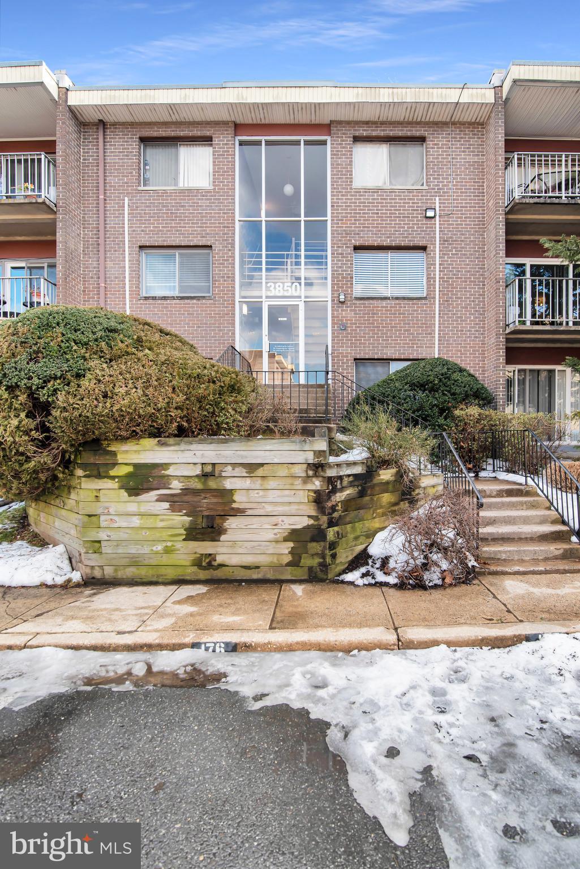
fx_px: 386
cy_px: 434
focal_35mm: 16
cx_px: 290
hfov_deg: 73.8
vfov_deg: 96.7
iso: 400
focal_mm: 16
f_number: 7.1
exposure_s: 1/200
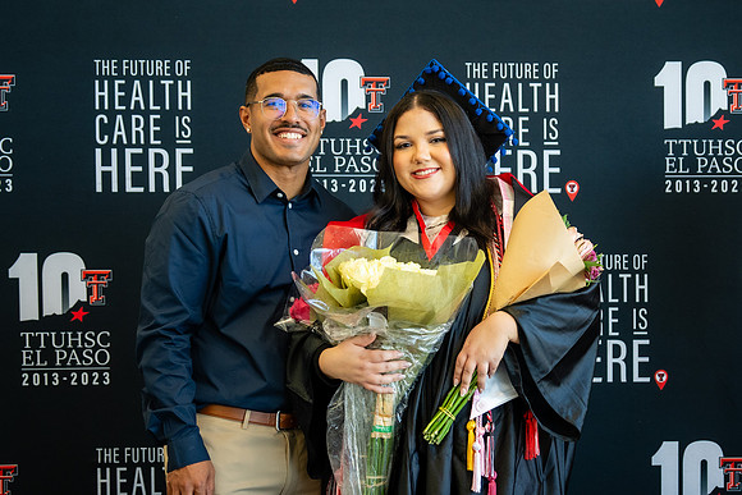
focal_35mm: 101
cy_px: 370
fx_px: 2092
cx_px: 538
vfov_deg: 13.5
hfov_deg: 20.0
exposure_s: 1/125
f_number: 2.8
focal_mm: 48
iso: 500
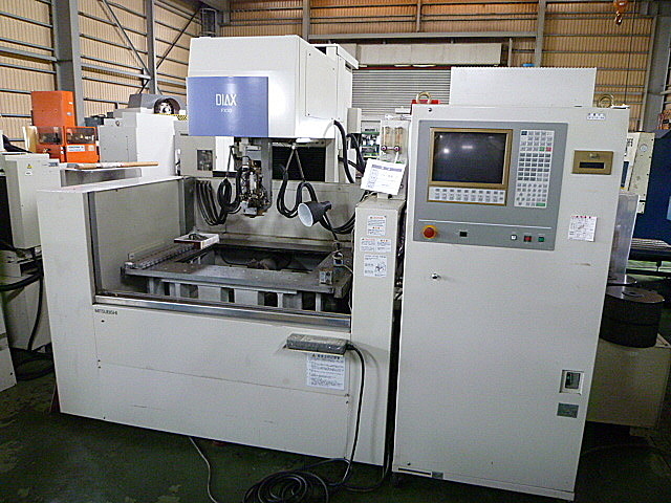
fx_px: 485
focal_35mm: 25
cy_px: 252
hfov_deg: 69.4
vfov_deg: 54.9
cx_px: 336
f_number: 2.8
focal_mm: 4.5
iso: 400
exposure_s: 1/10
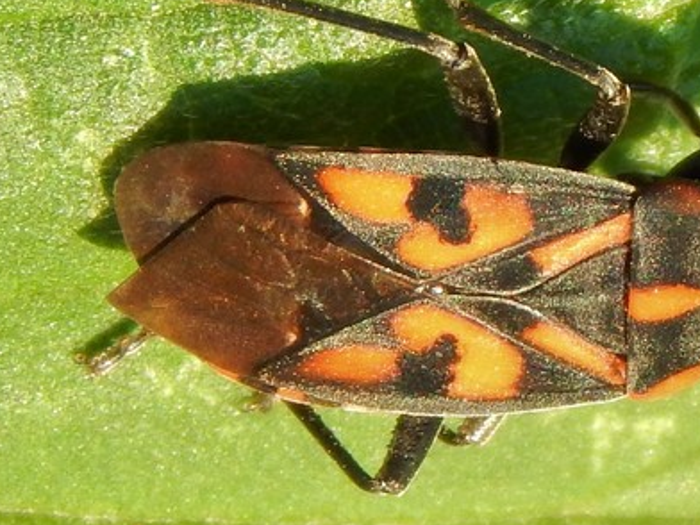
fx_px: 8008
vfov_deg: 3.8
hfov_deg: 5.0
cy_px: 175
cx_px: 542
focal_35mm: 396
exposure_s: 1/80
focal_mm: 32.8
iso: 125
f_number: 5.3
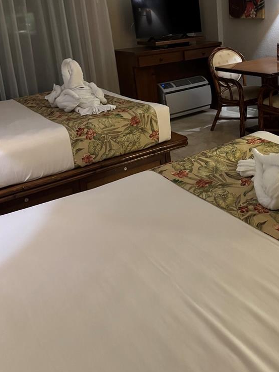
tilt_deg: -12.0
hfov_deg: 35.8
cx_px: 218
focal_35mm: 39
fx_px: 419
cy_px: 116
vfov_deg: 46.9
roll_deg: +4.2
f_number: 1.78
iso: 1000
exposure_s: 1/40
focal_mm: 6.76
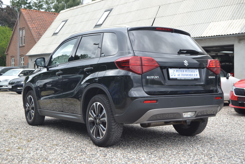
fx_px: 327
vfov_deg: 28.1
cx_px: 122
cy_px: 82
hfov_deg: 41.1
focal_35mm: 48
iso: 100
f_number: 6.3
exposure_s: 1/160
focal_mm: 32
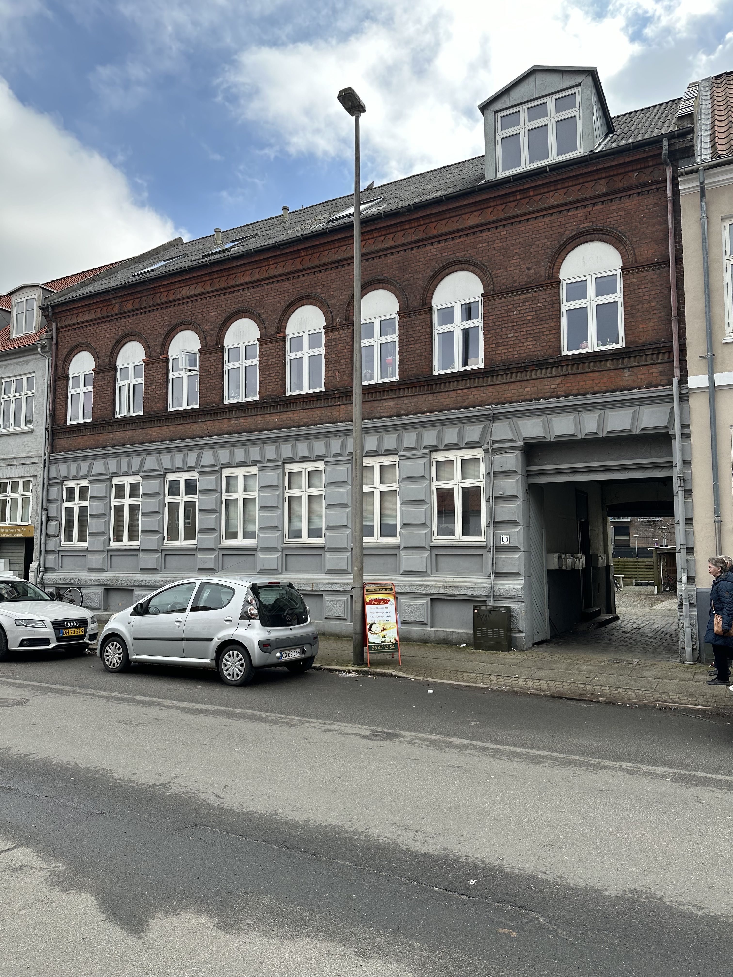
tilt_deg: +4.1
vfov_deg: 71.6
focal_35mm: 24
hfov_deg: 56.8
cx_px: 366
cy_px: 488
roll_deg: -0.5
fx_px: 678
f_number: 1.78
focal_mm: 6.86
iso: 80
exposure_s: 1/1721
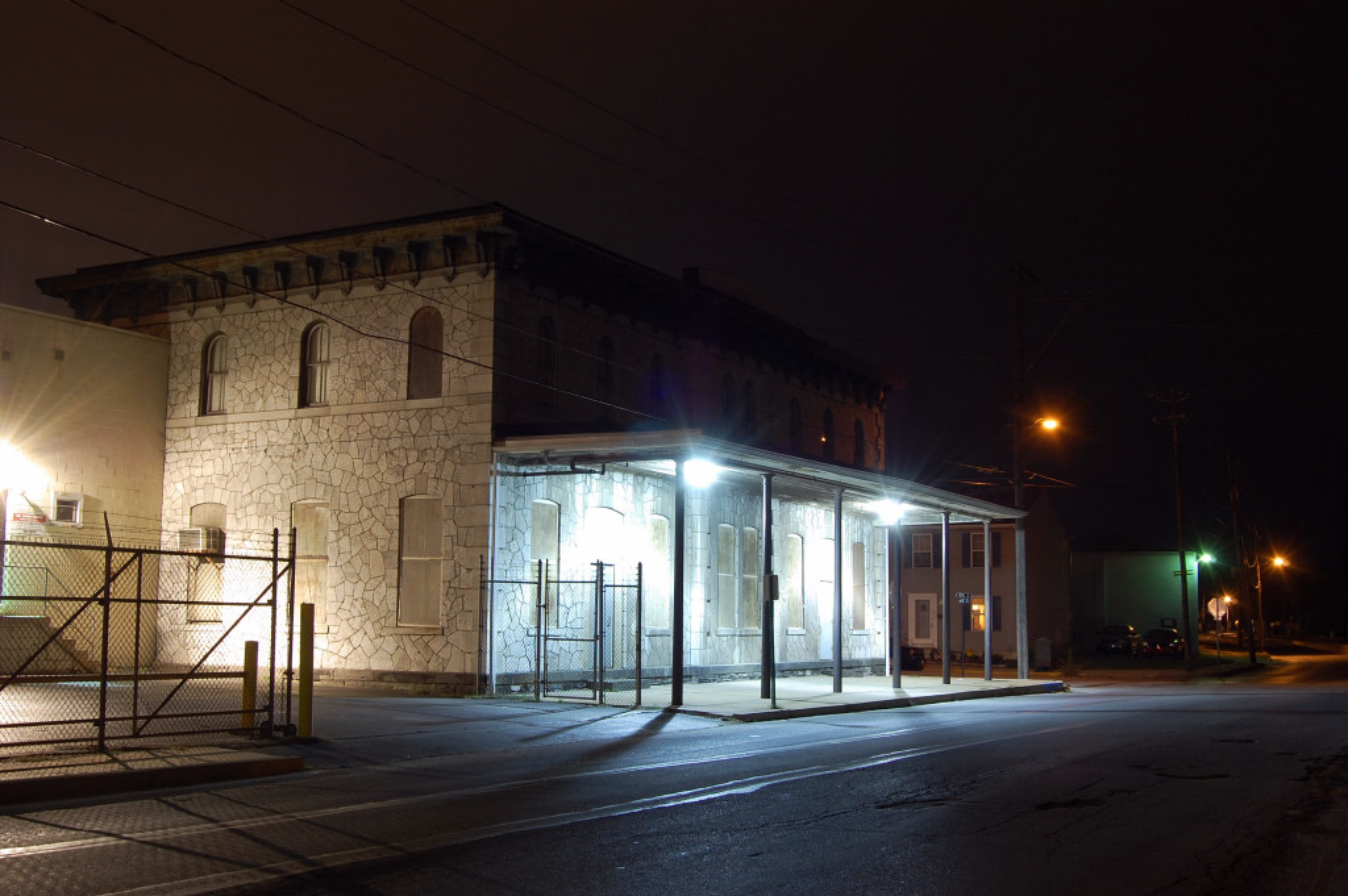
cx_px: 674
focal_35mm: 39
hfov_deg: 49.6
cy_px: 448
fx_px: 1459
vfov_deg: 34.2
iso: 200
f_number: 9
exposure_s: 15
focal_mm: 26
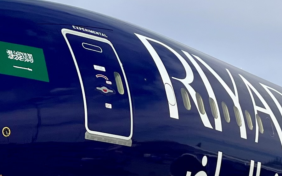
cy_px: 91
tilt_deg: +14.3
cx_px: 123
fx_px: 953
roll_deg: +1.5
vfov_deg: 10.6
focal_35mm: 124
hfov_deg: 16.8
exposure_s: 1/8000
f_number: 1.5
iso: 50
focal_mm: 5.7
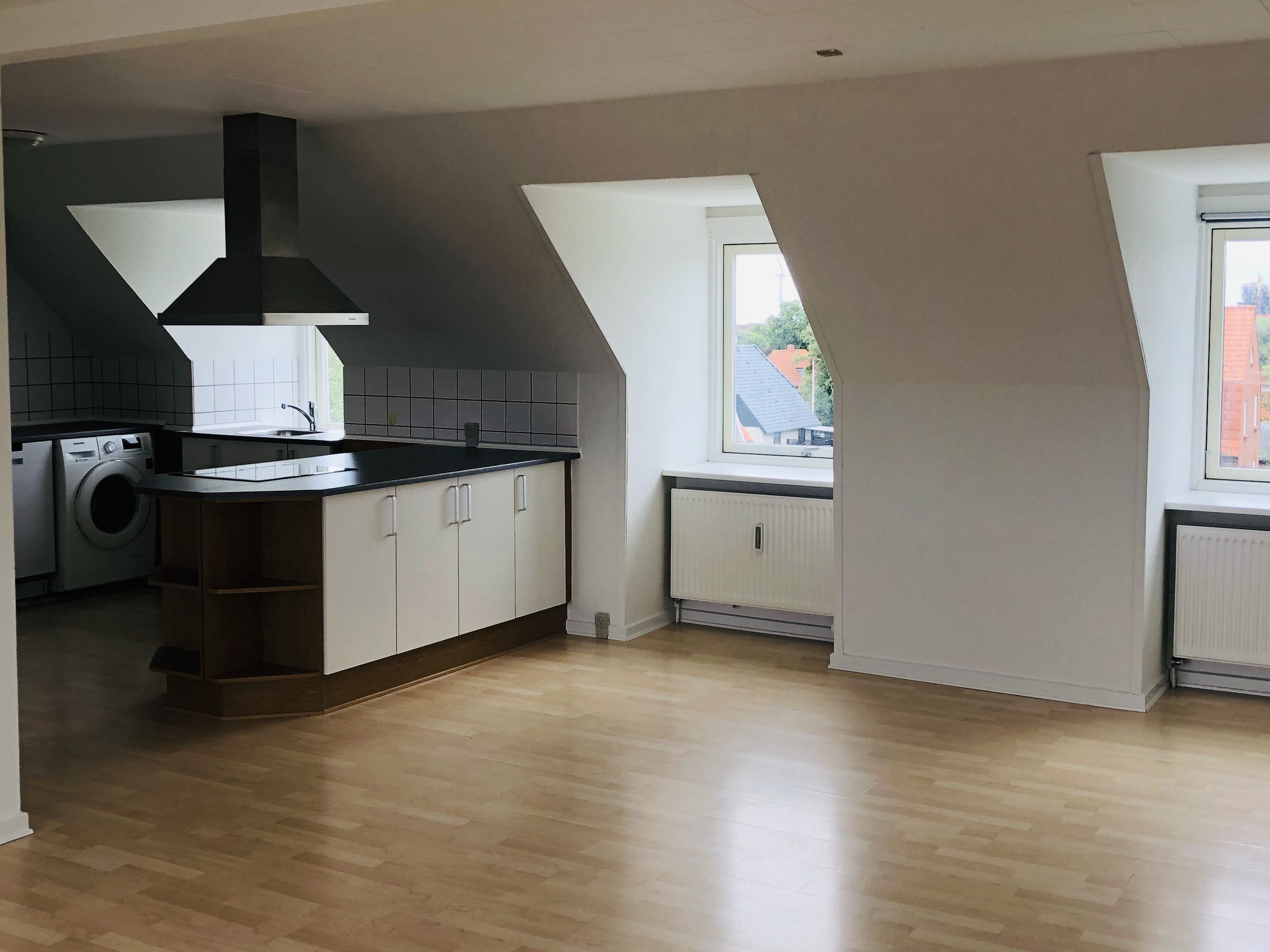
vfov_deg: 36.8
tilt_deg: -4.3
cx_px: 675
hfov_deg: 47.8
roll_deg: -0.7
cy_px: 429
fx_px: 1431
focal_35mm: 39
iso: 32
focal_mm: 4
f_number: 1.8
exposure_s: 1/120
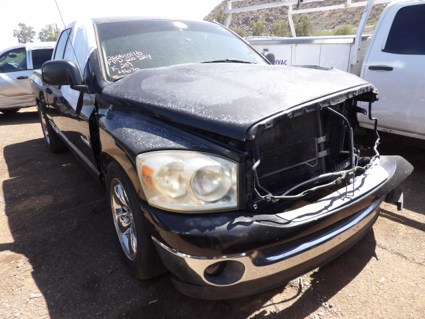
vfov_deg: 56.8
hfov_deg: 71.6
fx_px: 295
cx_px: 212
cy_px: 160
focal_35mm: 24
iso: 100
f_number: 3.2
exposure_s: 1/465
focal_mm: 4.3
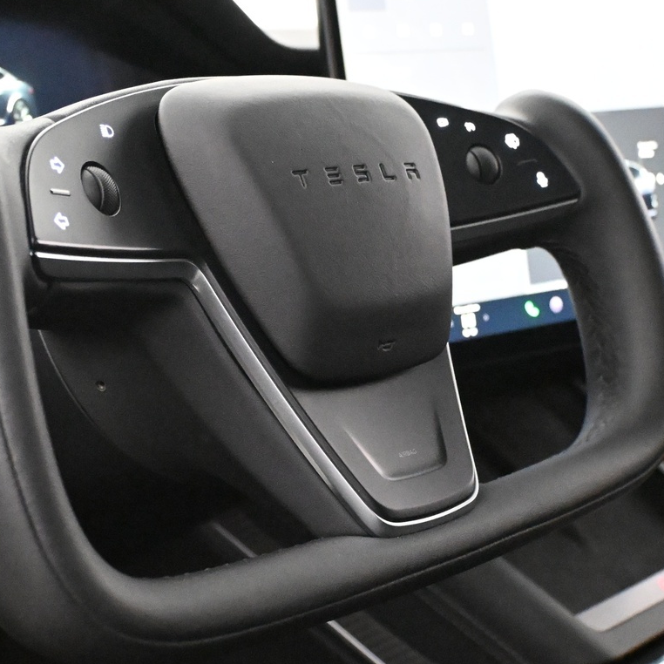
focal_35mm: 66
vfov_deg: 26.0
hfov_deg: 25.9
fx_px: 1440
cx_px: 243
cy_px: 329
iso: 12800
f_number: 4.2
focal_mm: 24.5
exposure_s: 1/60
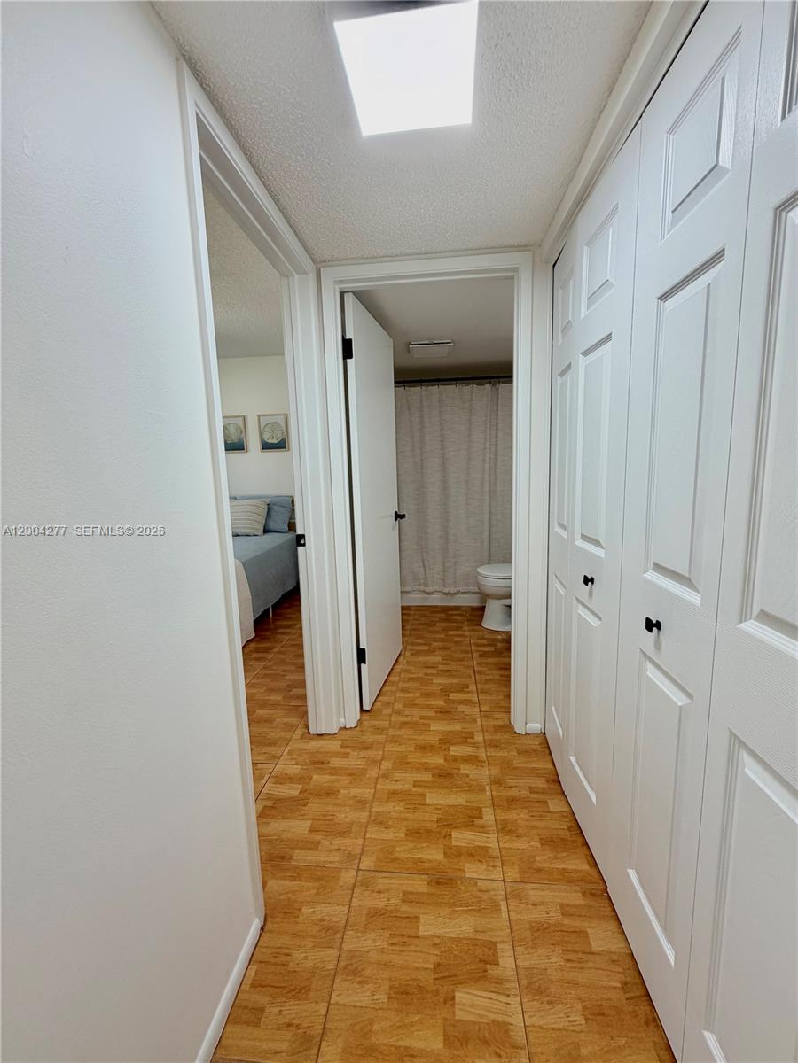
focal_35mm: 14
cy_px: 532
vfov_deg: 102.1
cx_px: 399
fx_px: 430
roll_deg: +2.7
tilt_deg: -7.4
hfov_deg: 85.7
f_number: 2.2
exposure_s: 1/120
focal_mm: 2.22
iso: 100
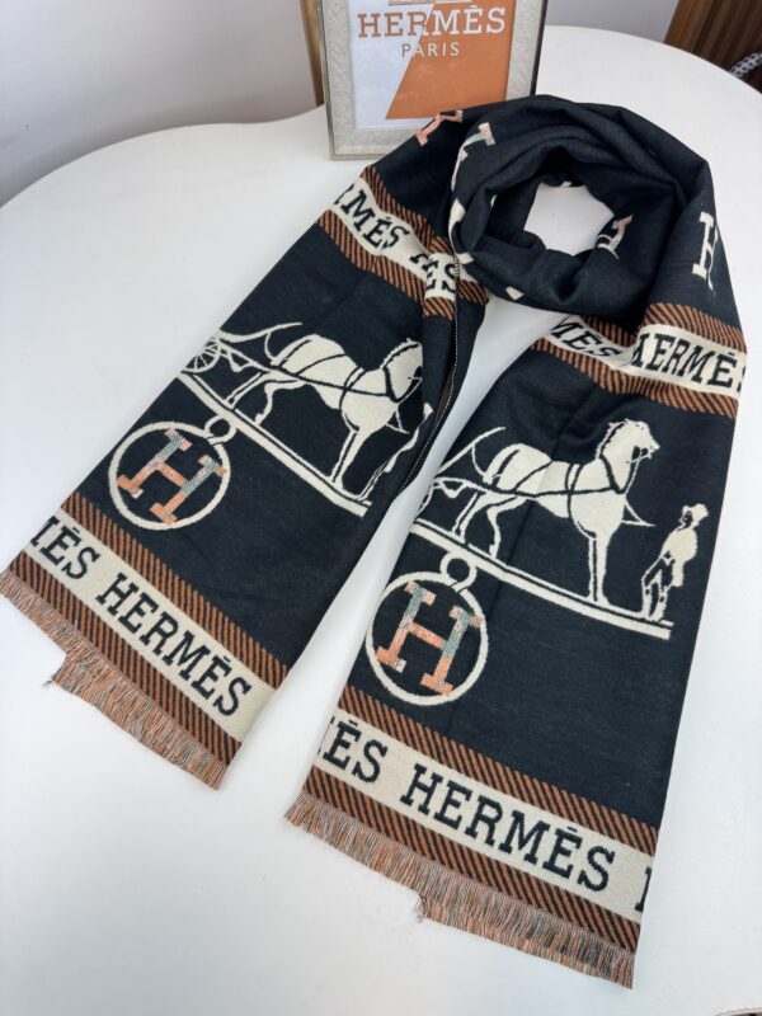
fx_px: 704
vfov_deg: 71.6
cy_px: 508
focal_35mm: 24
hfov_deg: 56.8
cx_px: 381
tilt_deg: -71.0
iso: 64
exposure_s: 1/182
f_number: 1.78
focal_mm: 6.76
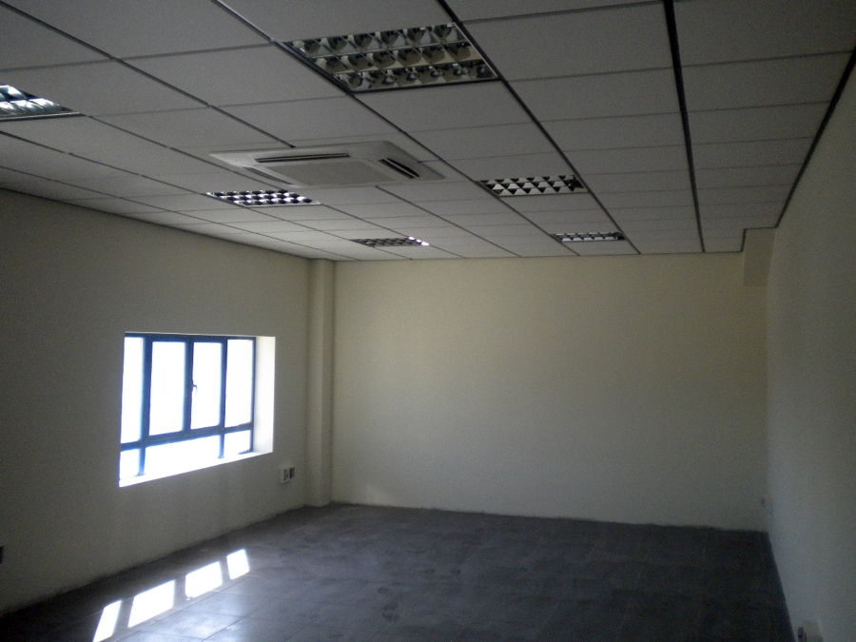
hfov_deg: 52.6
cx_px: 428
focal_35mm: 35
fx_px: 865
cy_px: 321
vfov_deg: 40.7
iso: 372
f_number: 3.1
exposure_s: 1/484
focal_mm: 6.3
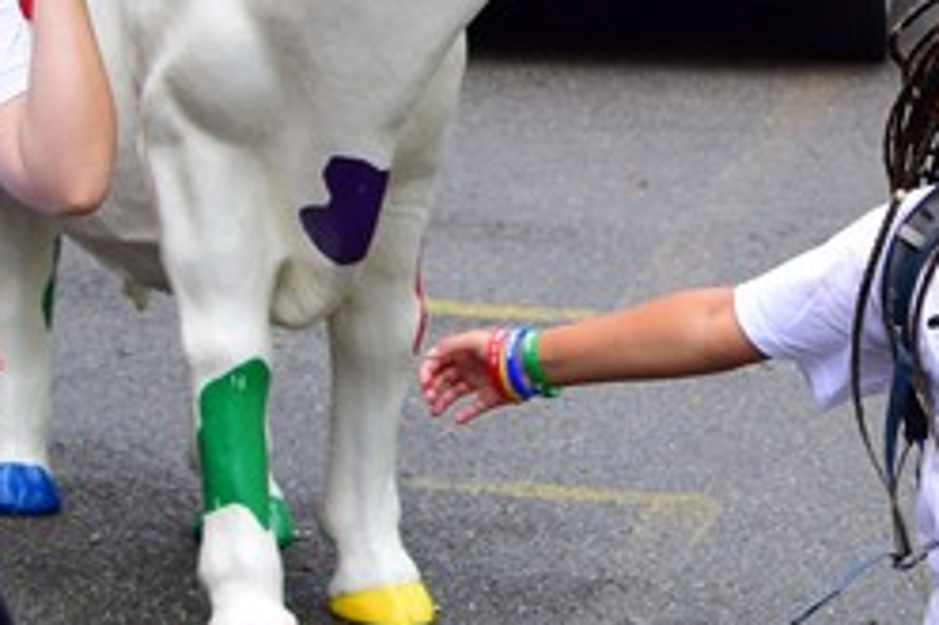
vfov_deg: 6.3
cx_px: 1068
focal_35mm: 217
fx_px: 5658
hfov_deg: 9.4
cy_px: 339
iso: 200
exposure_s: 1/640
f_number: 3.5
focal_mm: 35
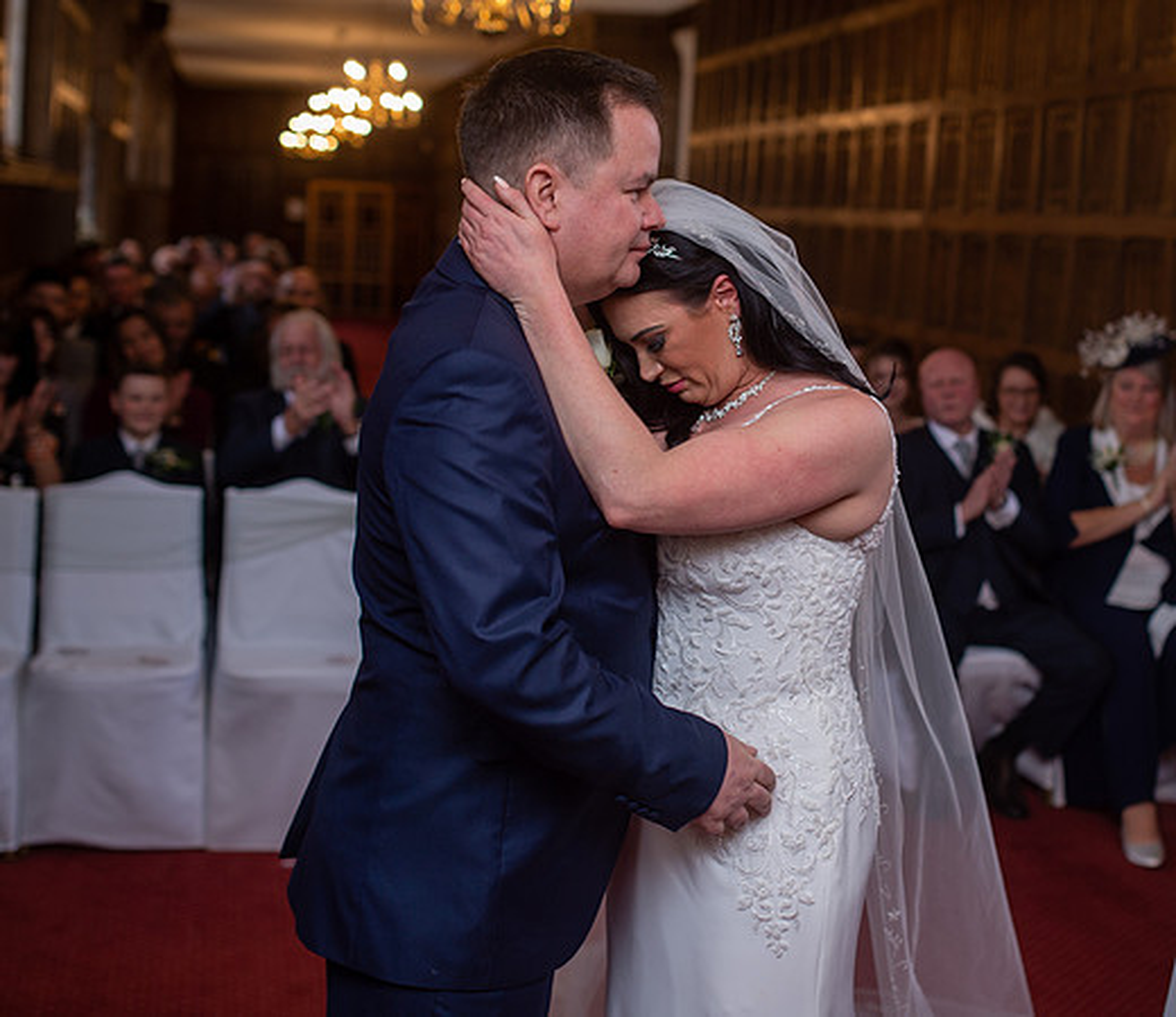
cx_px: 718
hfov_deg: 35.2
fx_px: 1846
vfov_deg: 30.7
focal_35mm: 51
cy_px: 385
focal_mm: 35
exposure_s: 1/160
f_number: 2.5
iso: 160
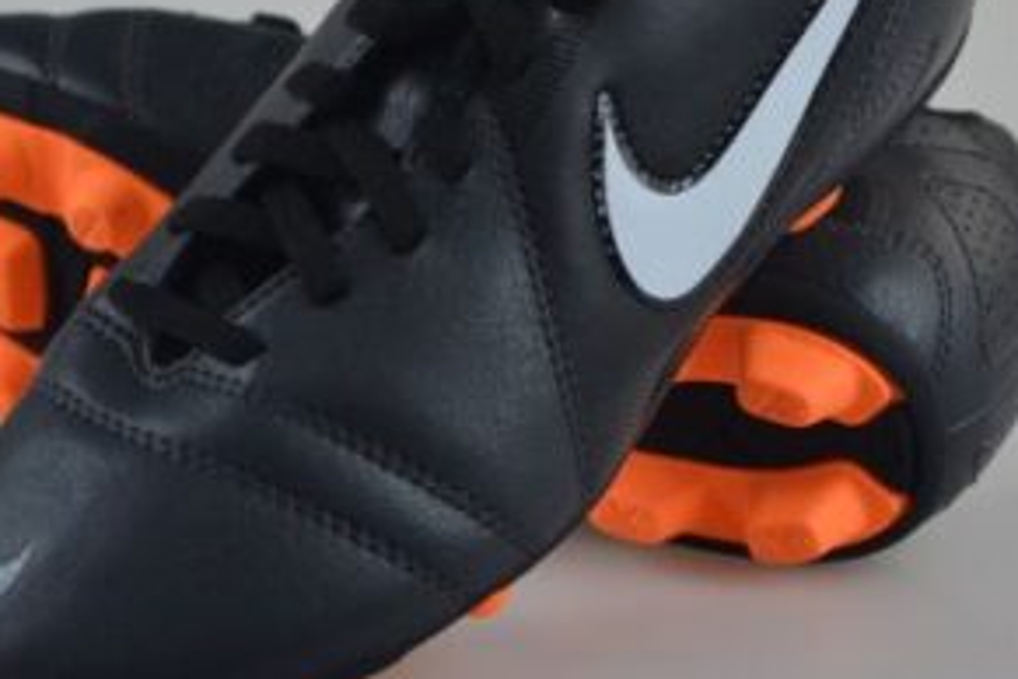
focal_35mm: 204
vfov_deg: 6.7
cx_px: 511
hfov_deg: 10.1
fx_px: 5768
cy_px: 172
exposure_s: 1/200
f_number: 5.3
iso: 800
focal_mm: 66
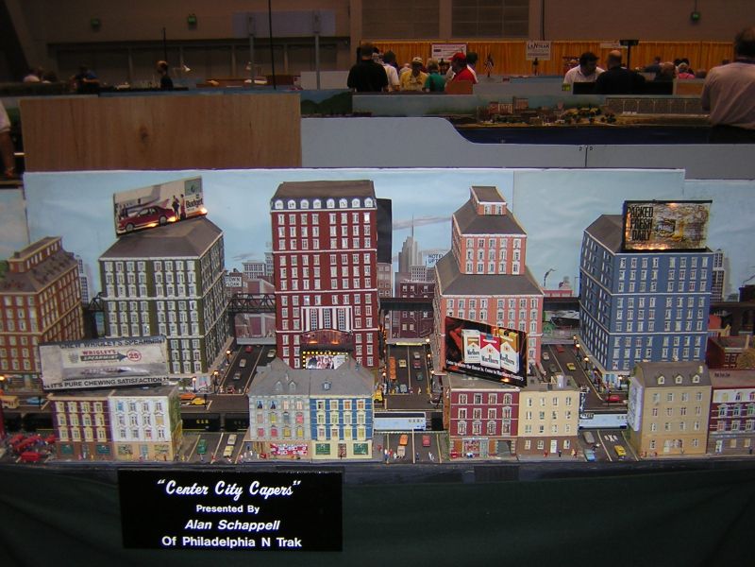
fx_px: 785
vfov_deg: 39.7
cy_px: 284
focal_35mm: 36
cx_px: 378
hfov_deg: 51.4
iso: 100
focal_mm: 4.7
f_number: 2.6
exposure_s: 1/60.1
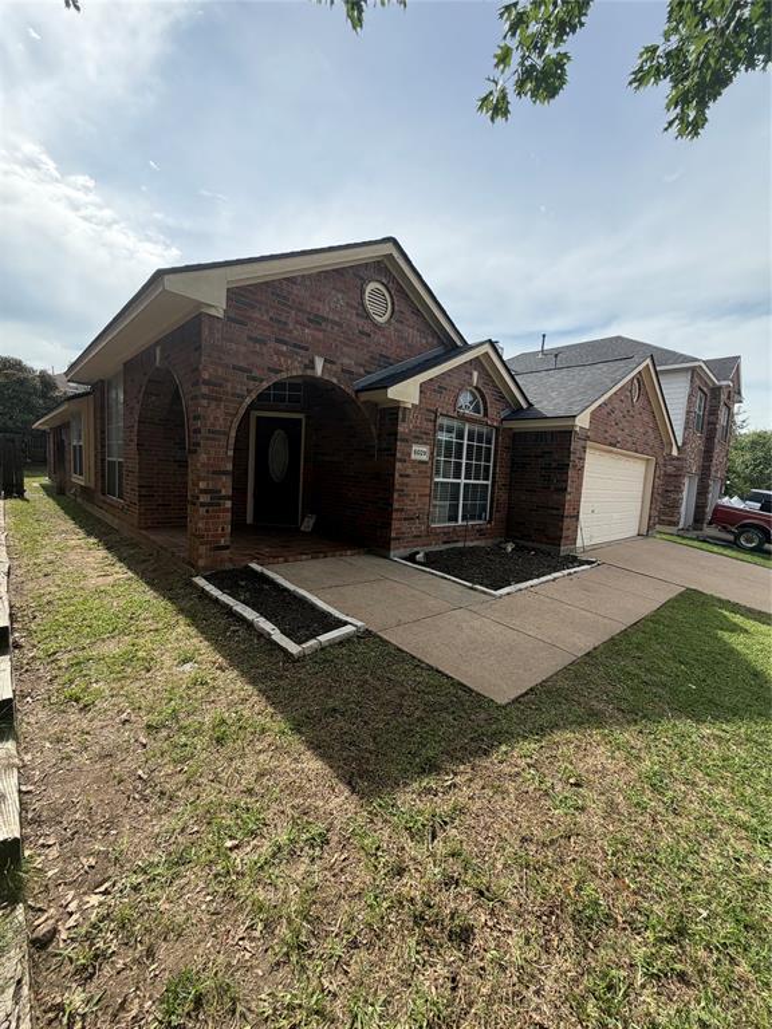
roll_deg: -4.2
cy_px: 514
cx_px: 386
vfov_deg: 102.1
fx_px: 416
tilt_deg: -3.6
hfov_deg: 85.7
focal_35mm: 14
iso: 20
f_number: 2.2
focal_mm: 2.22
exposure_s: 1/830
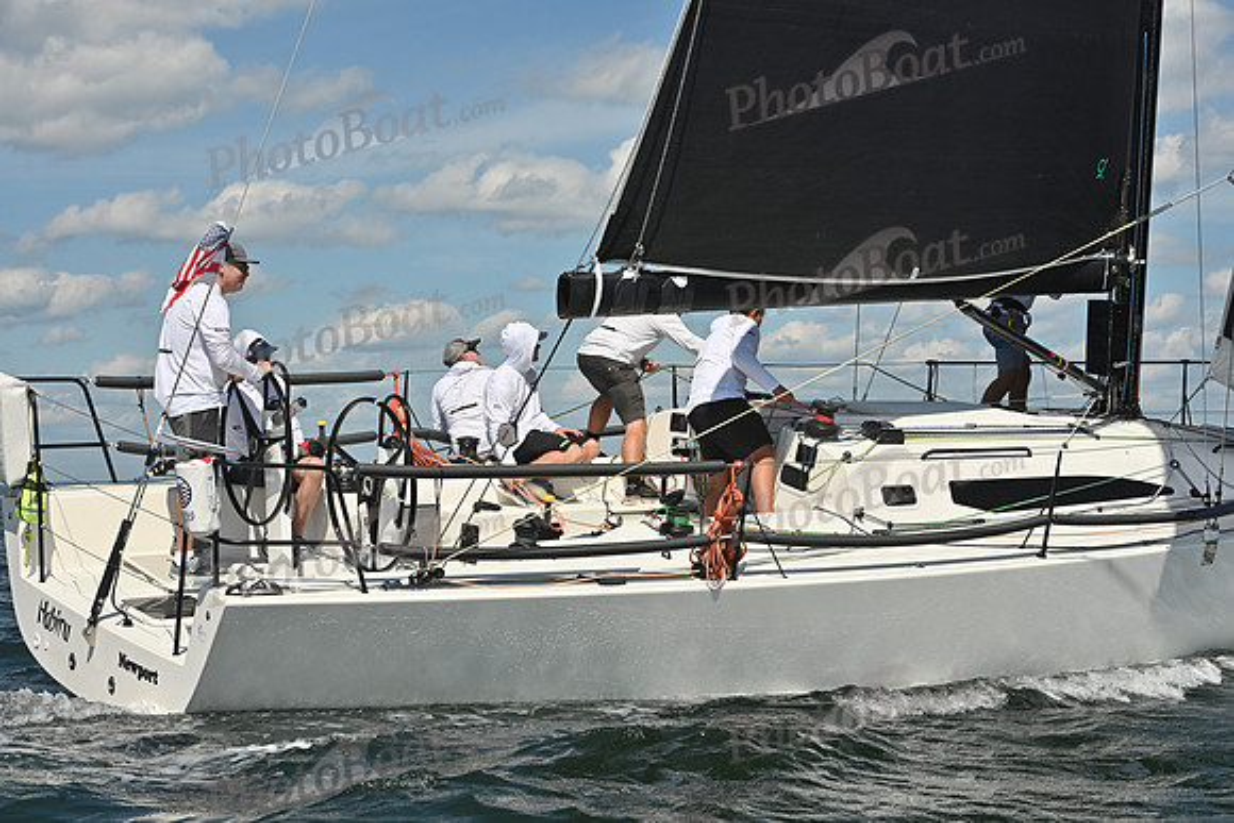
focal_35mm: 70
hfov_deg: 28.8
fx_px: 2400
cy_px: 412
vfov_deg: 19.5
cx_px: 617
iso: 250
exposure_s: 1/1000
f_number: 10
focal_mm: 70
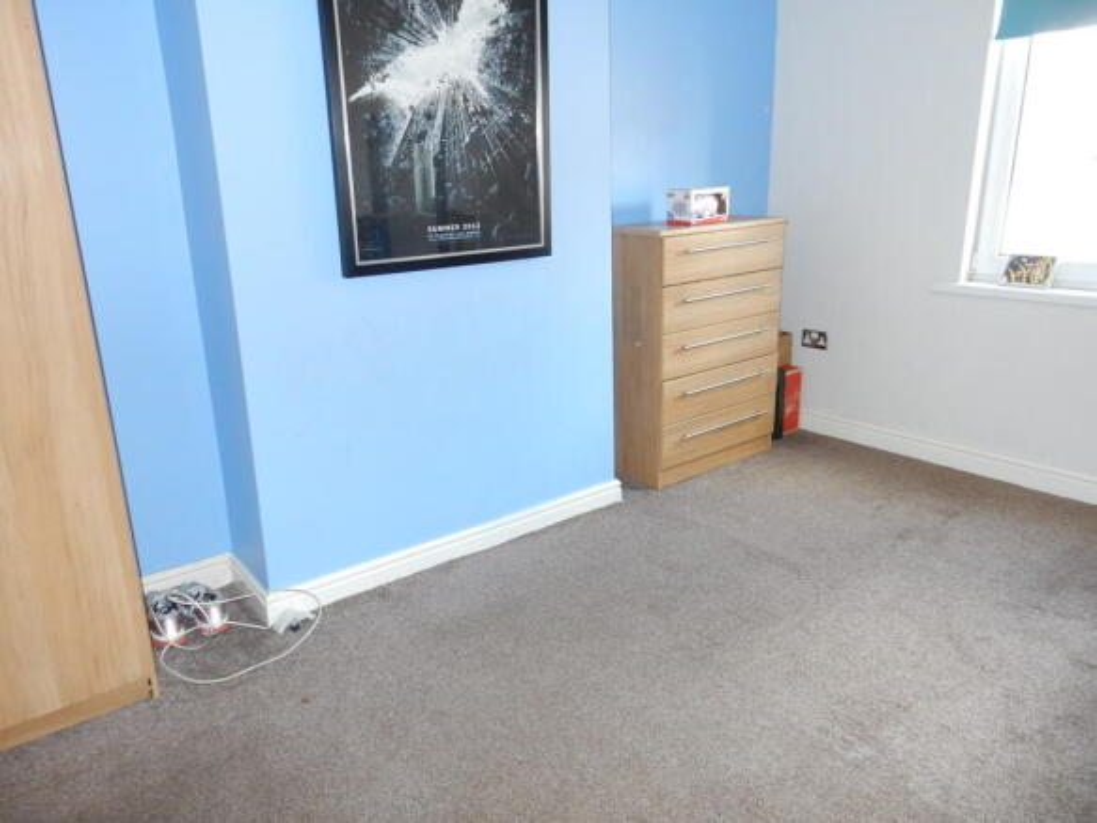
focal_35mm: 25
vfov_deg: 54.9
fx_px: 792
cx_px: 548
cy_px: 412
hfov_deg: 69.4
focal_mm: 4.5
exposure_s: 1/30
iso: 400
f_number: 3.7
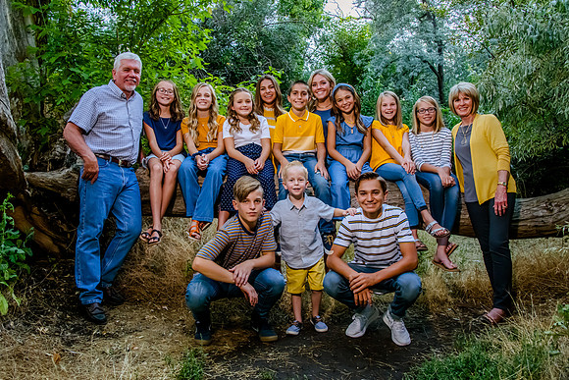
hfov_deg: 68.1
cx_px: 264
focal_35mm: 27
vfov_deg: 48.6
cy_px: 183
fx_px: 421
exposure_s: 1/320
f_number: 9
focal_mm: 24
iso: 4000
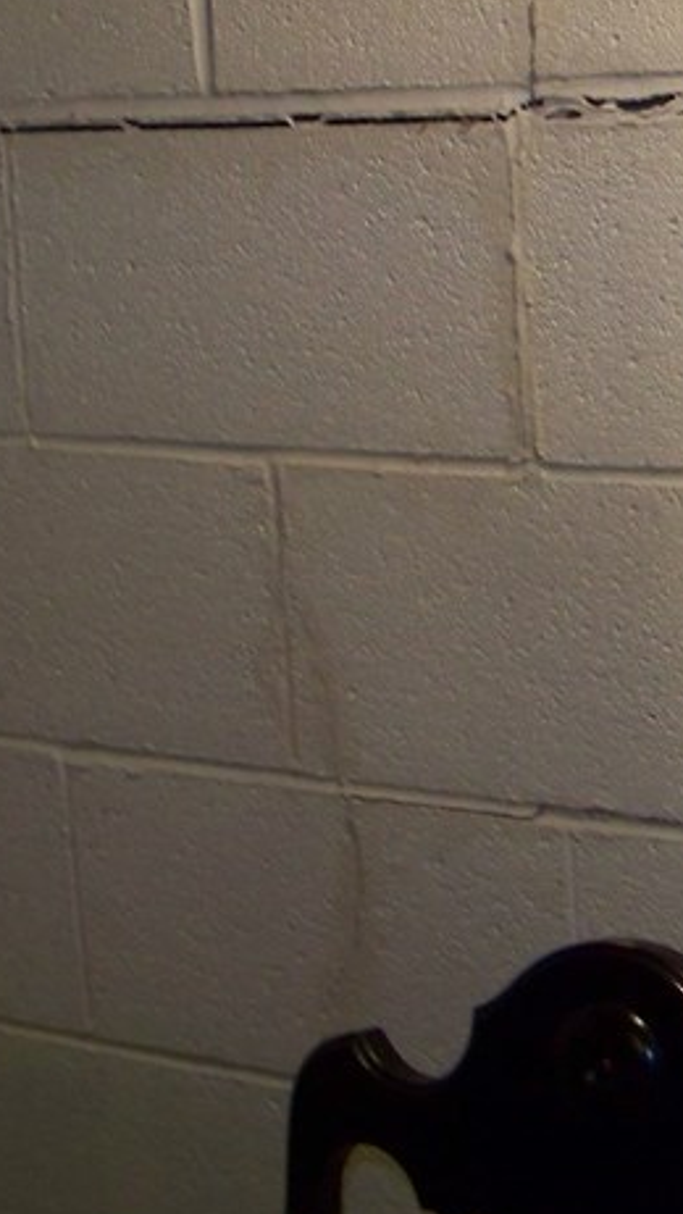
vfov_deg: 24.2
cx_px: 933
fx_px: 2800
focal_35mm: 87
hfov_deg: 13.3
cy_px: 323
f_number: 2.8
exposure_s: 1/30
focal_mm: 5.85
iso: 200
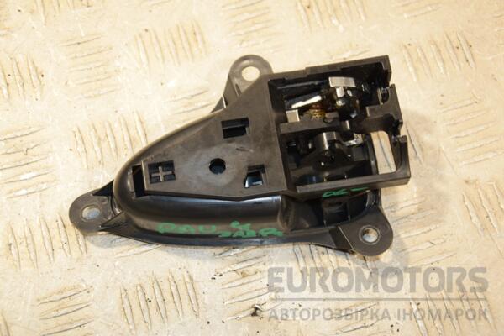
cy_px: 168
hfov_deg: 26.0
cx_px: 252
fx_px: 1092
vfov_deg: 17.5
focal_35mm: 78
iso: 800
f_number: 5
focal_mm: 52
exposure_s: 1/200
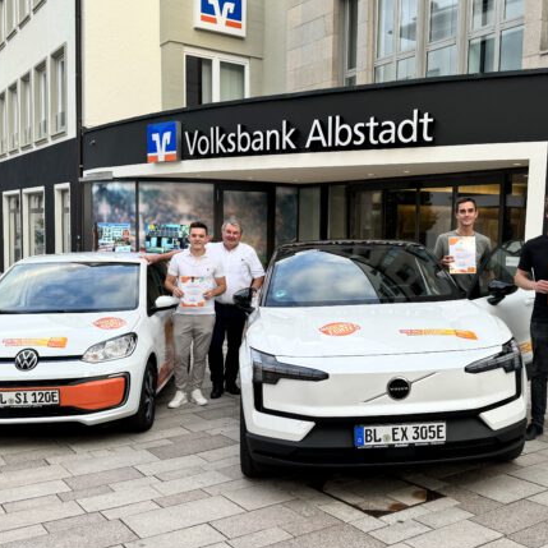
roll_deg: -2.4
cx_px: 344
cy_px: 276
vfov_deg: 43.9
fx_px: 681
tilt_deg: -5.5
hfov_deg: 43.5
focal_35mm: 38
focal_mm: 6.76
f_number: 1.78
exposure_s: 1/199
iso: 64
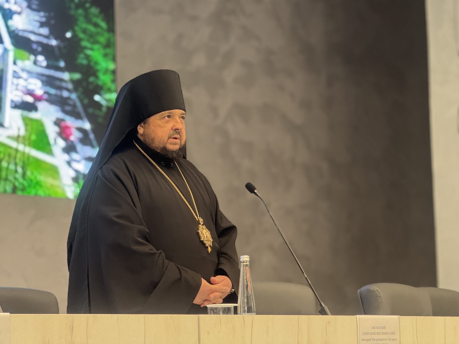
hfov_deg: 16.4
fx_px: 1591
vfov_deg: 12.3
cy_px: 172
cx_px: 230
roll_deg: +1.0
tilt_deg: +6.7
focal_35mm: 120
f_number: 2.8
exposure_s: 1/40
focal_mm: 15.66
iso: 500
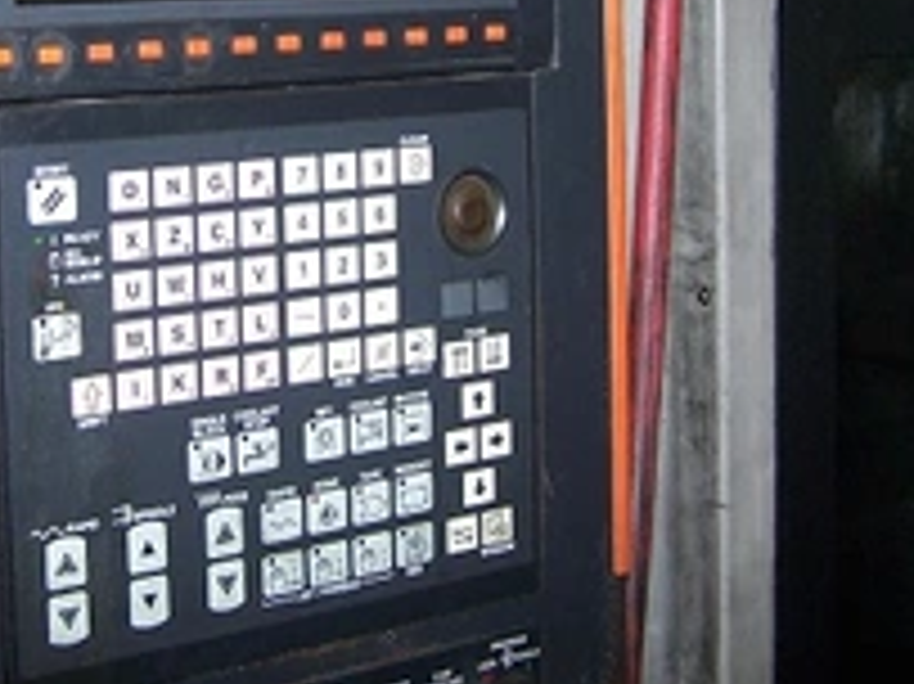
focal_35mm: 75
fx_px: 1979
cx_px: 320
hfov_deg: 25.9
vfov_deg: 19.2
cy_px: 27
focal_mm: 6.3
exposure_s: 1/60
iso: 140
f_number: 2.8
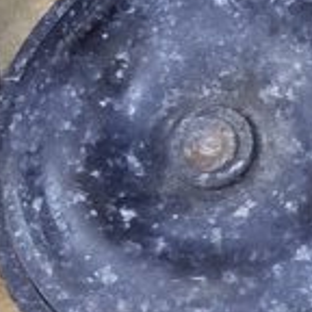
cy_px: 312
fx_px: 1927
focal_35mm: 189
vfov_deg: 9.2
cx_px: -41
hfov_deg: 9.2
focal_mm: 5.31
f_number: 1.7
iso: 640
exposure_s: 1/25
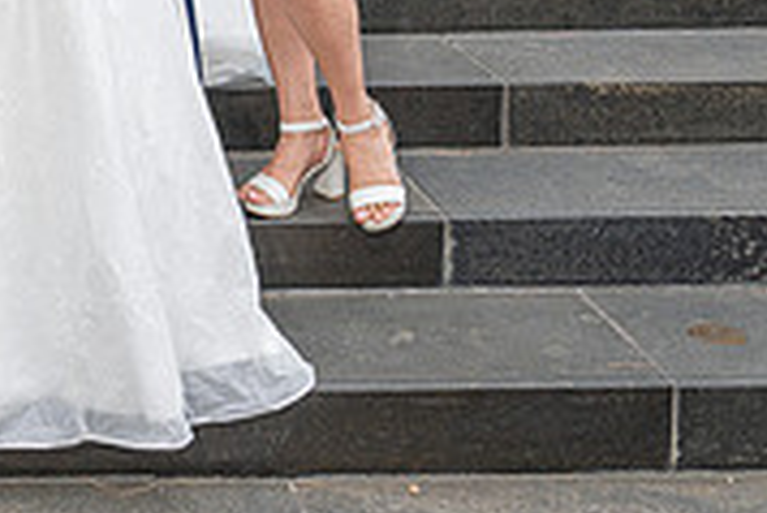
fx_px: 1663
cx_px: -177
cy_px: -183
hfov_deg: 23.5
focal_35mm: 78
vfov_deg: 16.4
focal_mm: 24
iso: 200
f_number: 5.6
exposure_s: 1/200
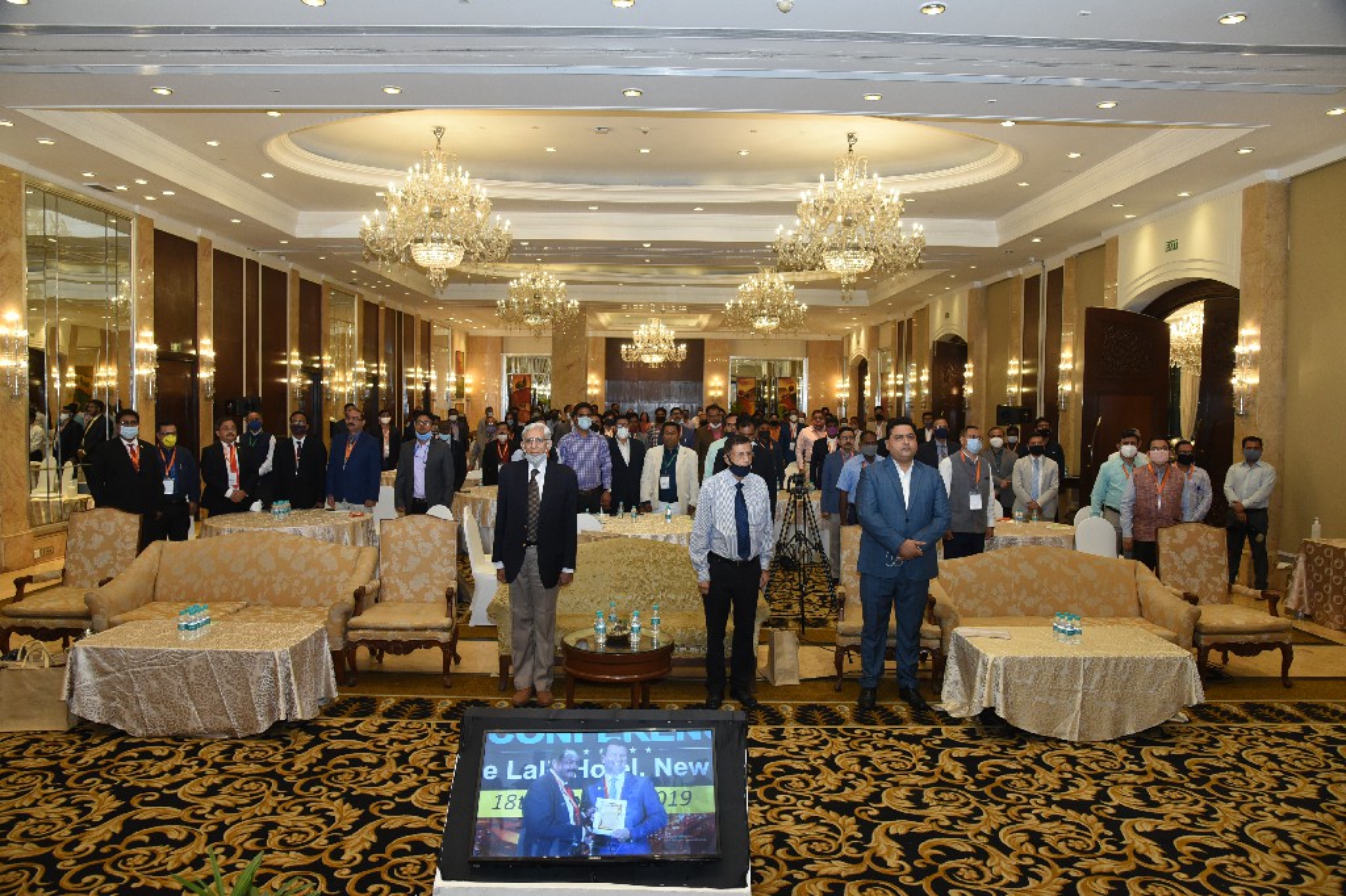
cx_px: 673
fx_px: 897
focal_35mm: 24
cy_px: 448
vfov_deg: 53.1
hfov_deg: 73.8
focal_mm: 24
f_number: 5.6
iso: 1600
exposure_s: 1/80
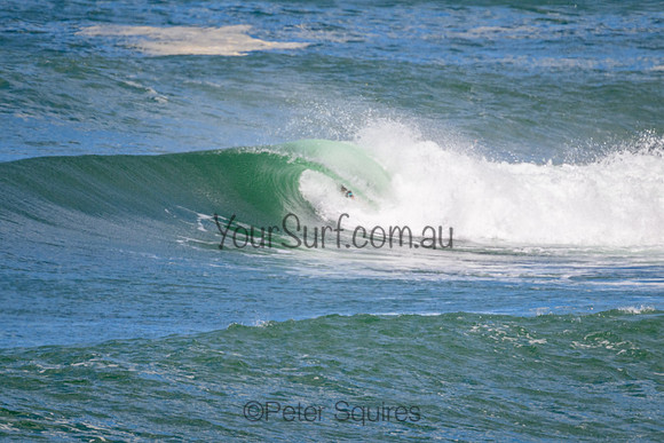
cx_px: 330
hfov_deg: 1.9
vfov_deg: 1.3
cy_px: 238
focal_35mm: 1101
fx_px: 20305
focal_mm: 800
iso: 800
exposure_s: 1/2000
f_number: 11
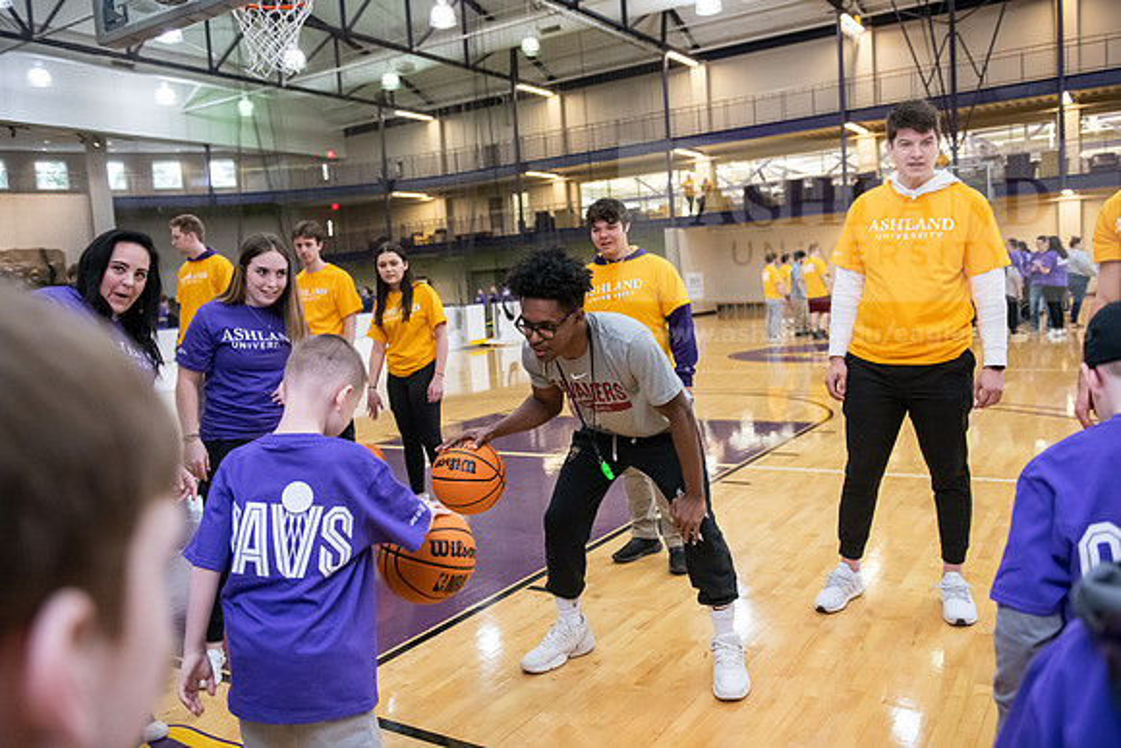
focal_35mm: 29
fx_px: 903
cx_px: 560
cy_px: 374
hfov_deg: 63.6
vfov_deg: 45.0
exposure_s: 1/200
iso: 3200
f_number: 3.5
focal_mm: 29
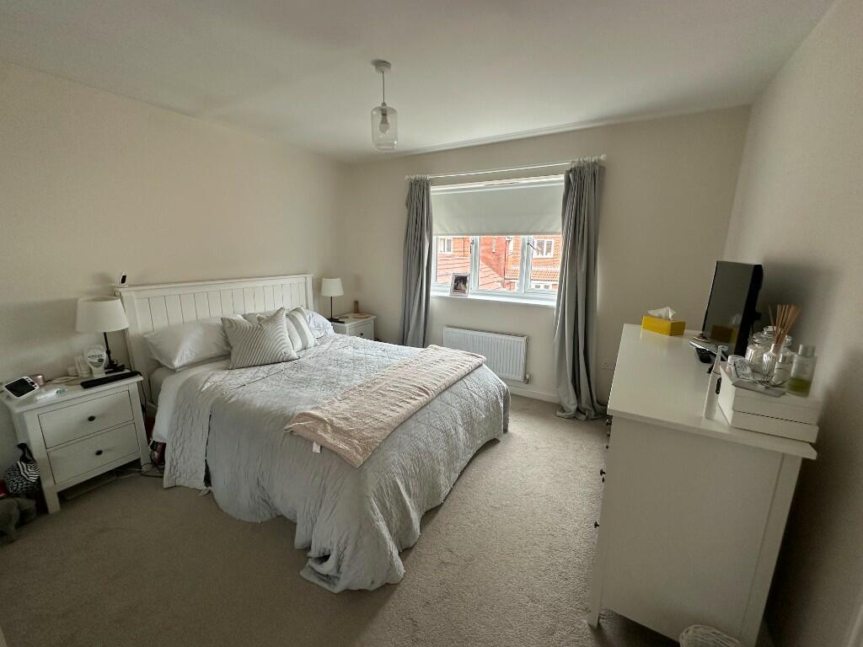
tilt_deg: -12.3
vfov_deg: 85.7
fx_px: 349
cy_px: 324
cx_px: 432
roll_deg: -0.4
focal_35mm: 14
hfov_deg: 102.1
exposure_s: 1/99
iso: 125
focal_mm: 2.22
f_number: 2.2
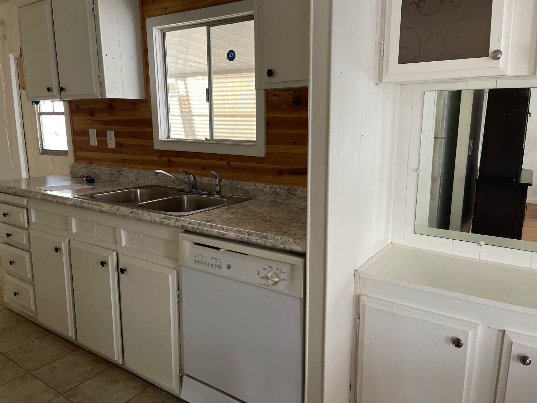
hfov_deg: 67.3
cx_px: 268
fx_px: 403
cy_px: 202
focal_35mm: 26
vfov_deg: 53.1
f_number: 1.6
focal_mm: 5.1
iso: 250
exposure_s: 1/60
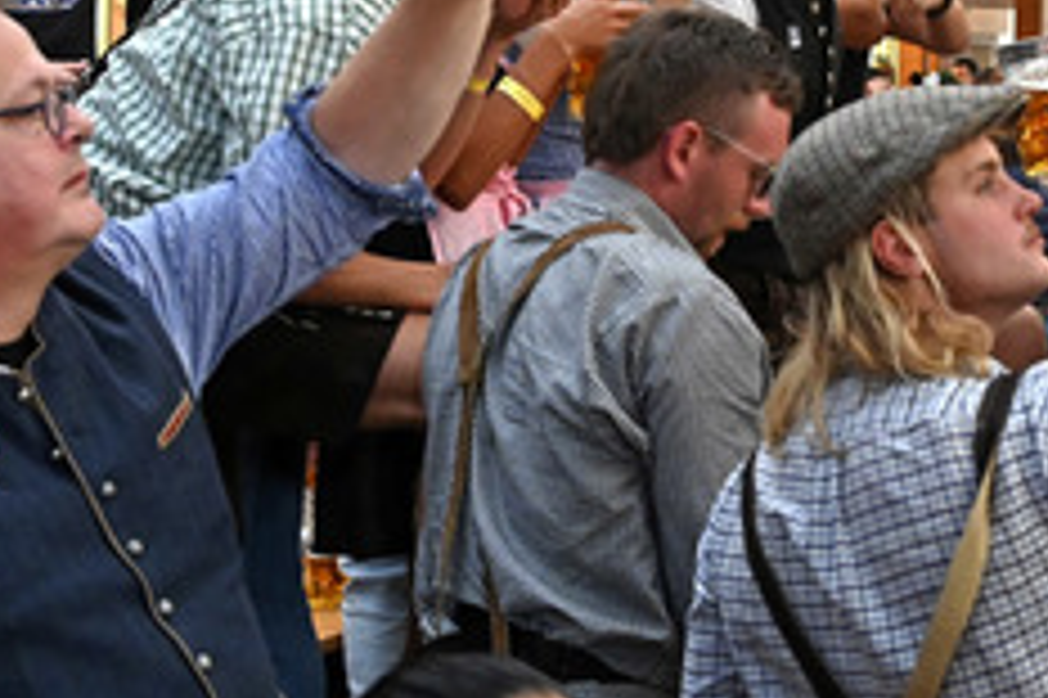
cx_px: 769
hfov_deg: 18.5
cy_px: 126
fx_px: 3200
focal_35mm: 110
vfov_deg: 12.4
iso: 5000
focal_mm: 38
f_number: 6.3
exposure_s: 1/160
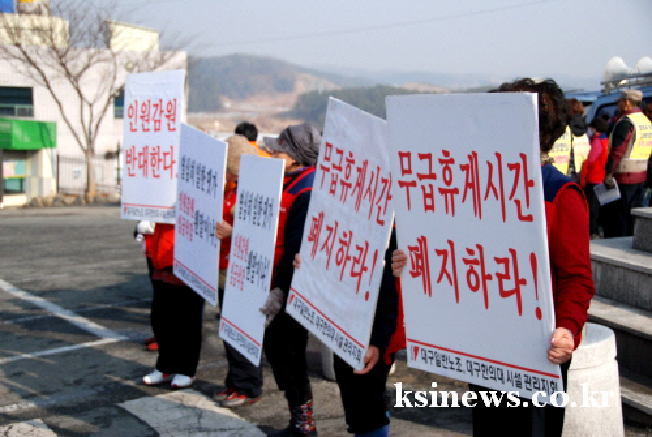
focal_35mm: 51
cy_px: 218
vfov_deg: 26.6
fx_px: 925
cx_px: 326
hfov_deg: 38.8
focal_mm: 34
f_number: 4.2
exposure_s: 1/2500
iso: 400
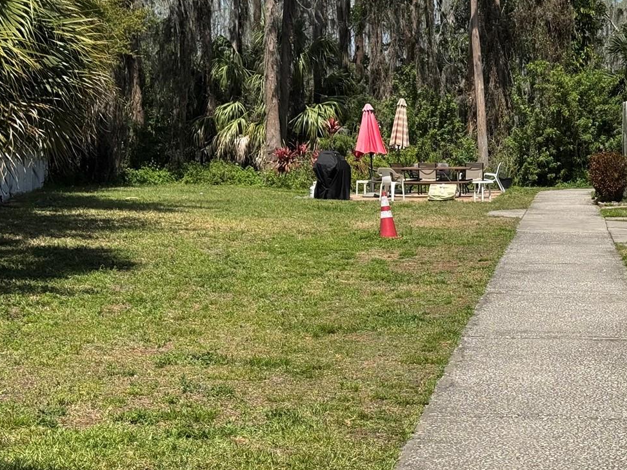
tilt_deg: -2.5
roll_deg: -0.8
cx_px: 447
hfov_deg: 24.5
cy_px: 182
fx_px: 1431
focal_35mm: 79
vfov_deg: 18.6
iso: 64
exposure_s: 1/4310
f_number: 1.78
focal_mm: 6.76
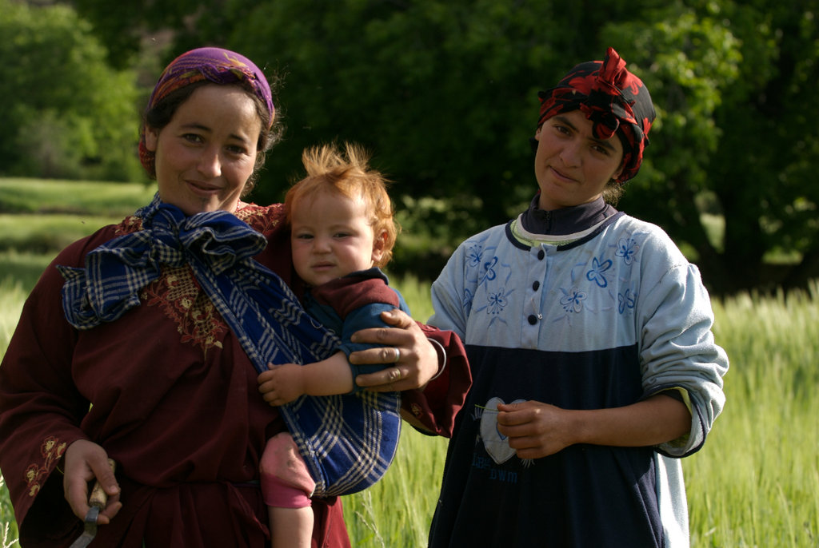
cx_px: 410
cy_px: 274
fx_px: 2392
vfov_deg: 13.1
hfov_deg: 19.4
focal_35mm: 105
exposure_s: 1/250
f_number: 4.5
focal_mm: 70
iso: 100
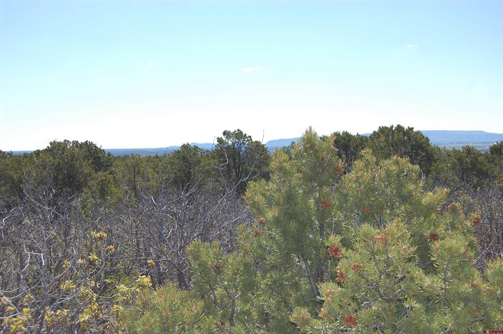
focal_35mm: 51
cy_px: 167
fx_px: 712
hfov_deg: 38.9
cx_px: 252
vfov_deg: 26.4
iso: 200
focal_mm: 34
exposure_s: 1/500
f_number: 6.3
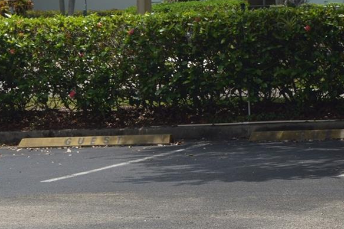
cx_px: 257
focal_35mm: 226
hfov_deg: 9.1
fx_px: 2162
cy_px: 129
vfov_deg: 6.1
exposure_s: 1/200
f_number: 11
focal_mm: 55
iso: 100
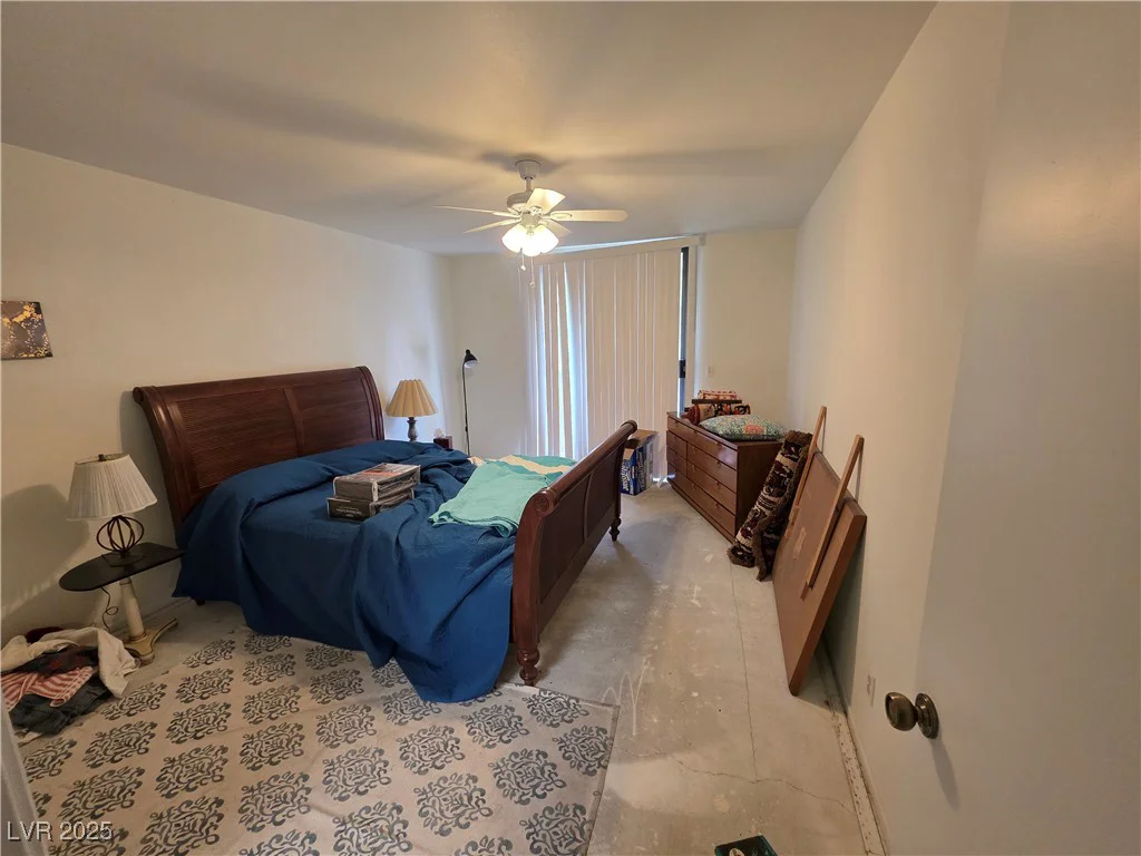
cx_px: 570
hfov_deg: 106.2
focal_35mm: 13
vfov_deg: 89.9
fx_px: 429
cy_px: 428
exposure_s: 1/120
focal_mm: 2.2
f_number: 1.9
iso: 250
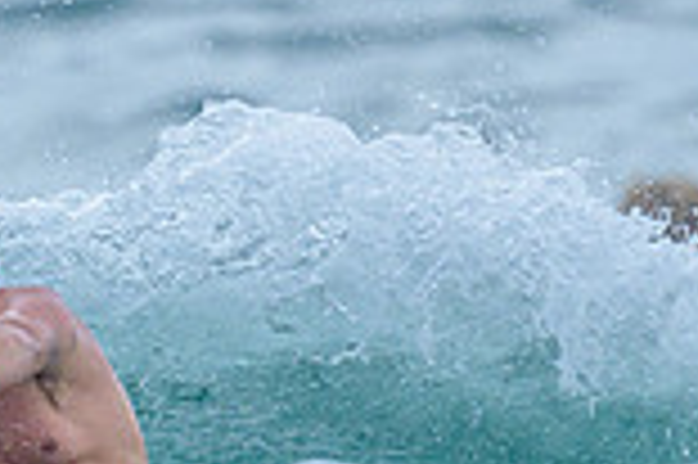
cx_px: -195
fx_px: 79894
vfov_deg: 0.3
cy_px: 580
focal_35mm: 4125
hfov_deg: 0.5
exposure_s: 1/2500
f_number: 6.3
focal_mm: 800
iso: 560
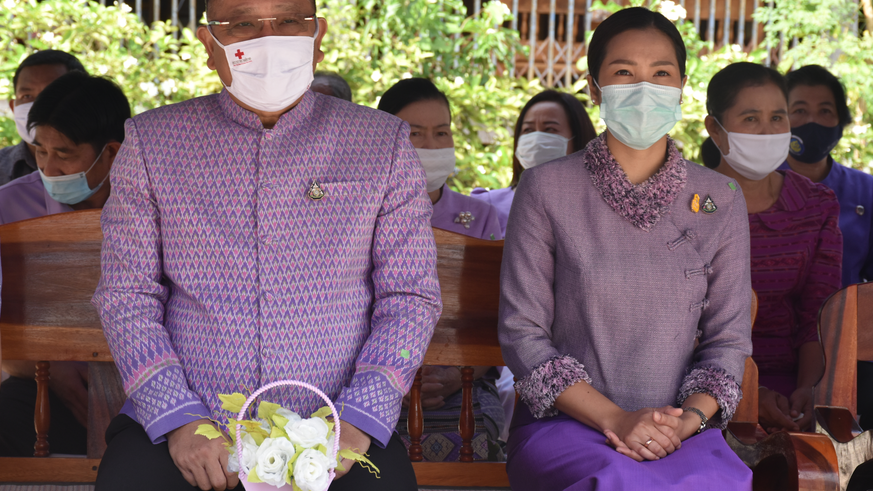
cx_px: 438
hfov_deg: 22.5
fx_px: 2199
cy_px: 227
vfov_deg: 12.7
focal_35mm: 95
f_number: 7.1
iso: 400
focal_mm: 60
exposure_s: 1/200
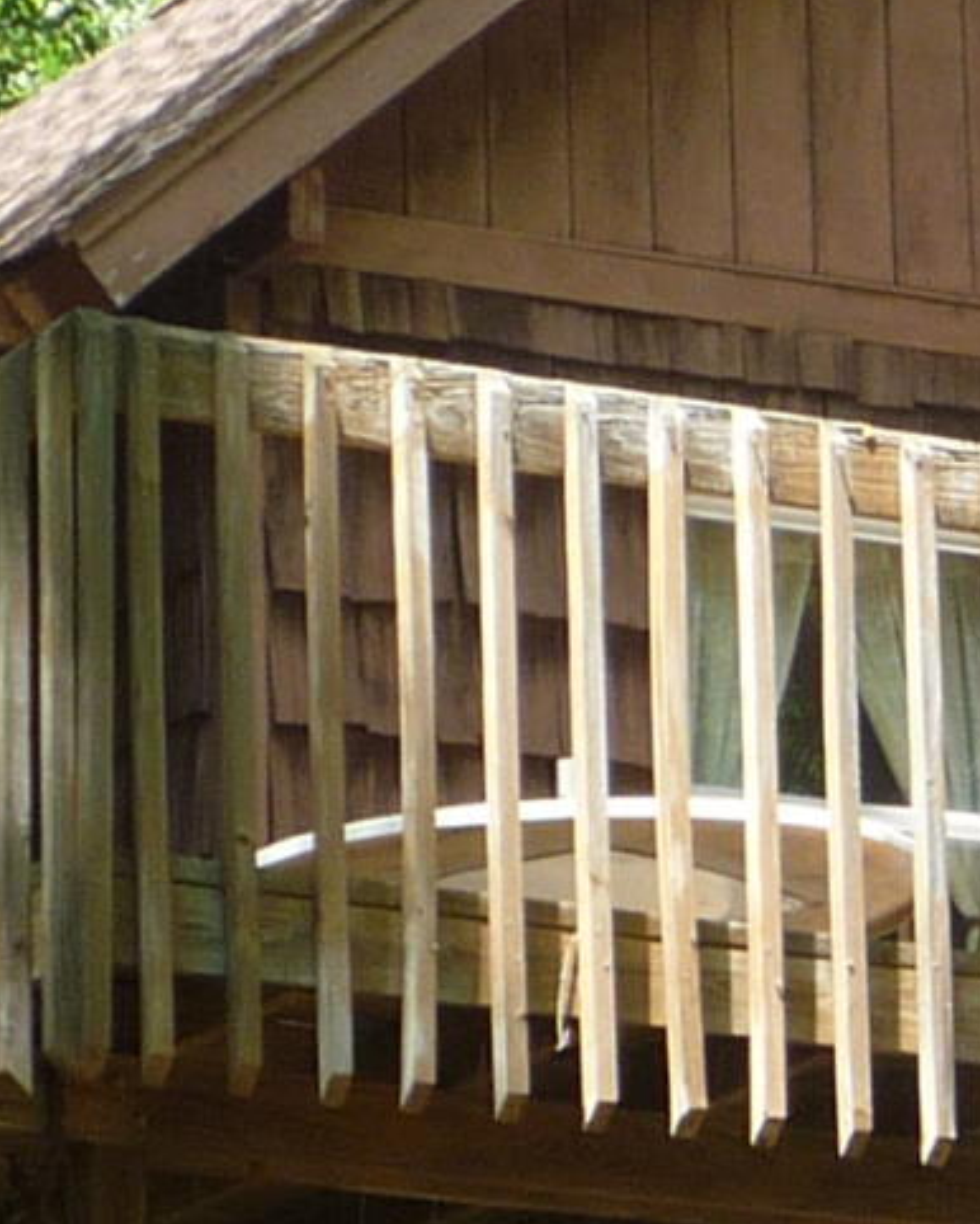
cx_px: 1188
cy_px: 589
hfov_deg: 6.3
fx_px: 8804
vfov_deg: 8.0
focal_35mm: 243
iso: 100
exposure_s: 1/100
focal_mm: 7
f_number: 4.3
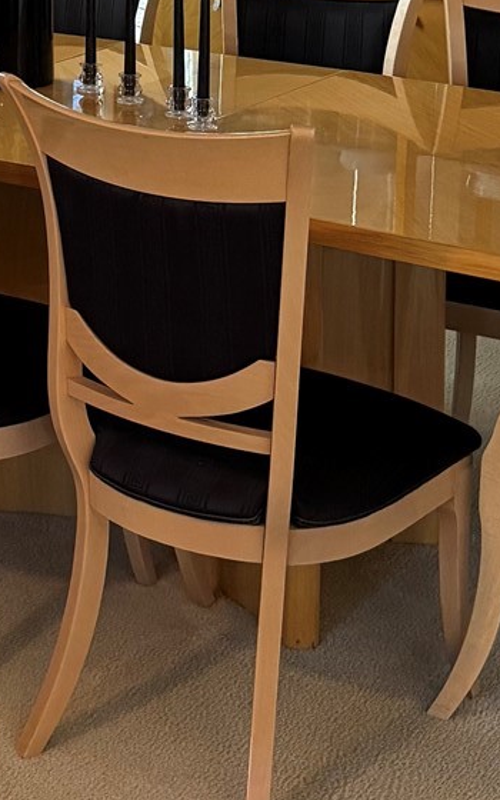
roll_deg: -0.7
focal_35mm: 93
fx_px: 2028
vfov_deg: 20.9
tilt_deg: -5.2
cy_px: -147
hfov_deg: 13.6
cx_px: -133
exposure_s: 1/60
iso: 500
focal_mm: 6.76
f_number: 1.78
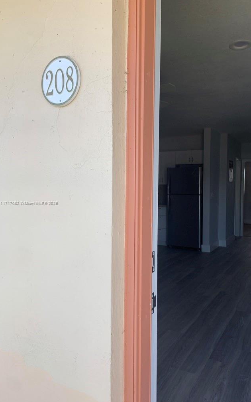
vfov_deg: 66.5
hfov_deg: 44.3
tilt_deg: -0.8
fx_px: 306
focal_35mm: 28
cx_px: 149
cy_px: 203
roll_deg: +0.0
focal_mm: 4.25
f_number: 1.8
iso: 25
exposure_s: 1/382
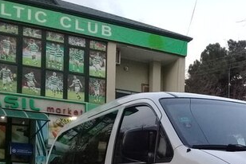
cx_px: 205
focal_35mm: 69
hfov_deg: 28.4
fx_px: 472
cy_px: 194
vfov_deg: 18.8
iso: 125
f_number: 2.2
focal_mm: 3.3
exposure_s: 1/40
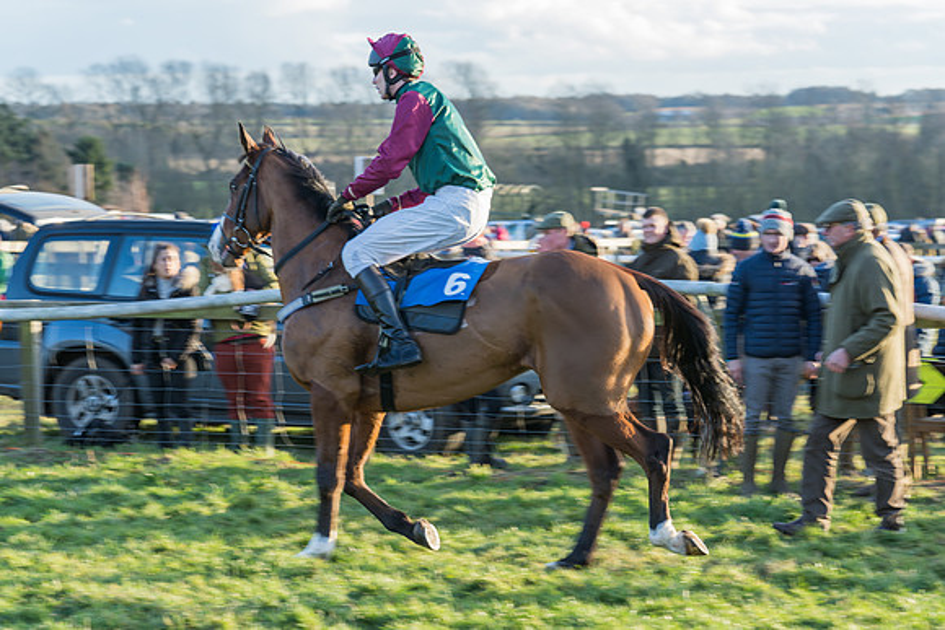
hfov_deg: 15.7
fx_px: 3434
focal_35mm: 131
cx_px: 455
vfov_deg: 10.5
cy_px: 360
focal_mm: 114
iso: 200
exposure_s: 1/125
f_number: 5.6
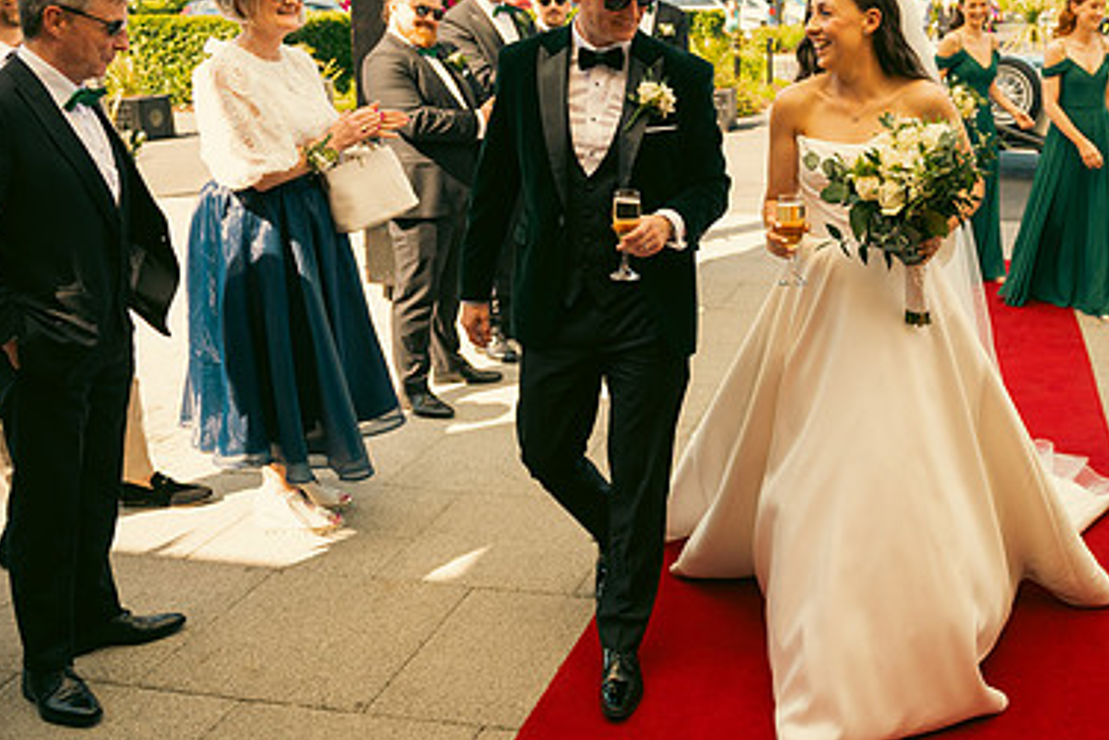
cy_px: 202
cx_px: 838
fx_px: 1140
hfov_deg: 49.7
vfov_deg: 35.3
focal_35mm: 37
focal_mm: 24
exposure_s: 1/400
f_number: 3.5
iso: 125
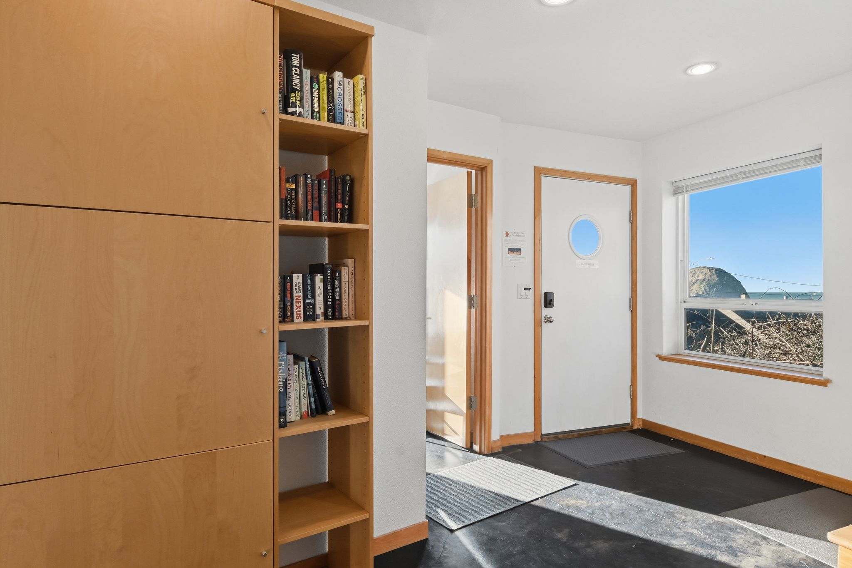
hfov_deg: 81.2
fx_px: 497
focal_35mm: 21
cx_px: 426
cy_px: 284
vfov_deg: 59.5
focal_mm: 14
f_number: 9
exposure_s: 1/500
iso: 800
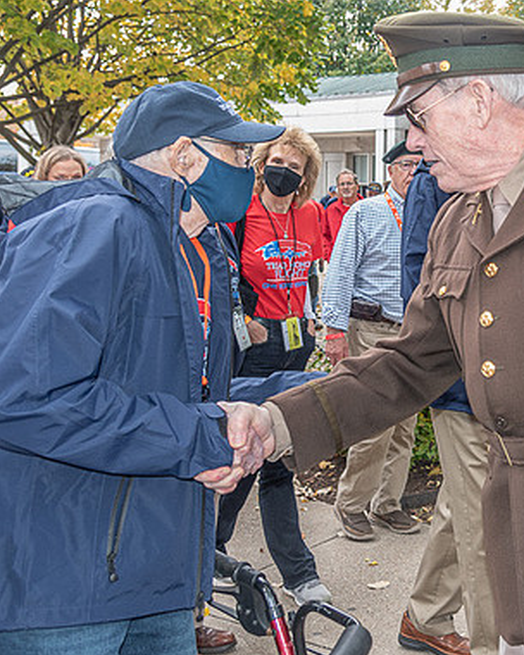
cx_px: 509
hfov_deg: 28.1
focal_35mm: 51
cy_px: 242
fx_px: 989
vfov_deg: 36.4
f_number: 4.5
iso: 500
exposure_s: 1/160
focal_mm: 28
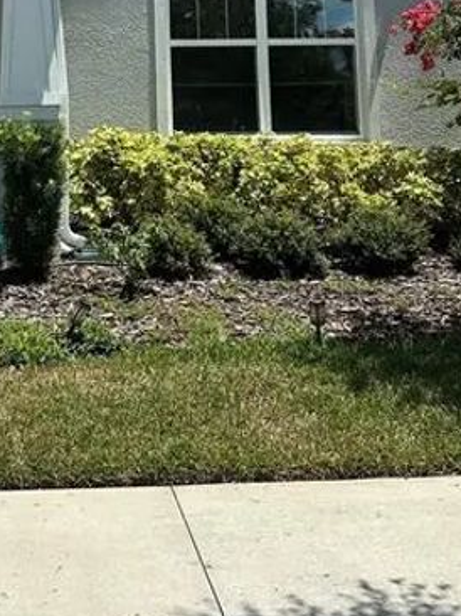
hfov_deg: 25.3
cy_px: -3
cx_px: 47
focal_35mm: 56
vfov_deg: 31.7
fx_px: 996
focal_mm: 6.86
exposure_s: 1/5525
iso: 80
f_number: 1.78
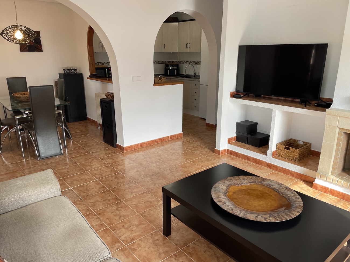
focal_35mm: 26
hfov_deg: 67.3
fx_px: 263
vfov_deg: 53.1
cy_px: 131
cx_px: 175
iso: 80
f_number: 1.6
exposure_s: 1/121
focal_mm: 4.2
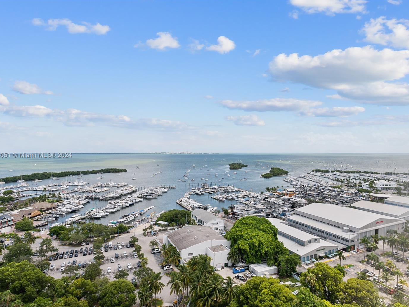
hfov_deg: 81.7
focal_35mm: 20
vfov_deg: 66.0
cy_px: 156
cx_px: 214
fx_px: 236
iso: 400
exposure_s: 1/500
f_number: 8
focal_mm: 12
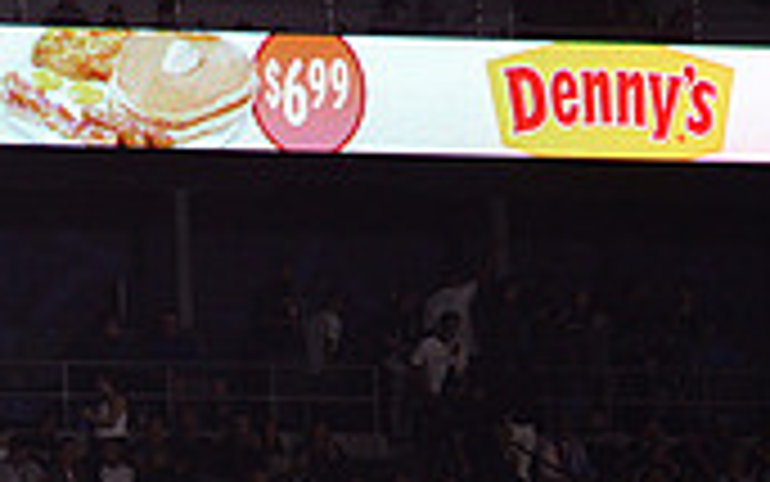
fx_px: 13057
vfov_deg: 2.1
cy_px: 83
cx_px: -392
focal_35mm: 622
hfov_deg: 3.4
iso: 1600
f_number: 2.8
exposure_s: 1/3200
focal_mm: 180
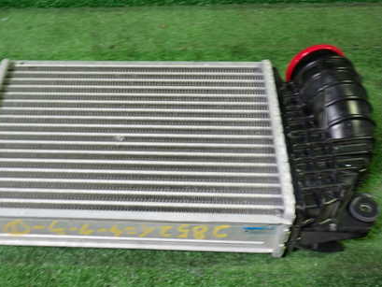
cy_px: 165
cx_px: 138
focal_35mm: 44
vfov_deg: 32.8
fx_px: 486
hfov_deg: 42.5
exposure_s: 1/30
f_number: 2.3
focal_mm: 5.4
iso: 320
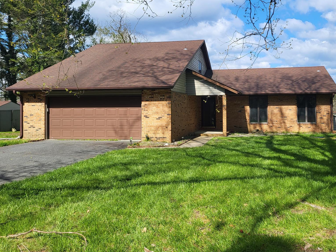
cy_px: 104
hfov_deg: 52.3
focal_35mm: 35
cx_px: 201
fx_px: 340
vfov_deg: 40.6
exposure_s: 1/2082
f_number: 1.8
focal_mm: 5.4
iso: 40
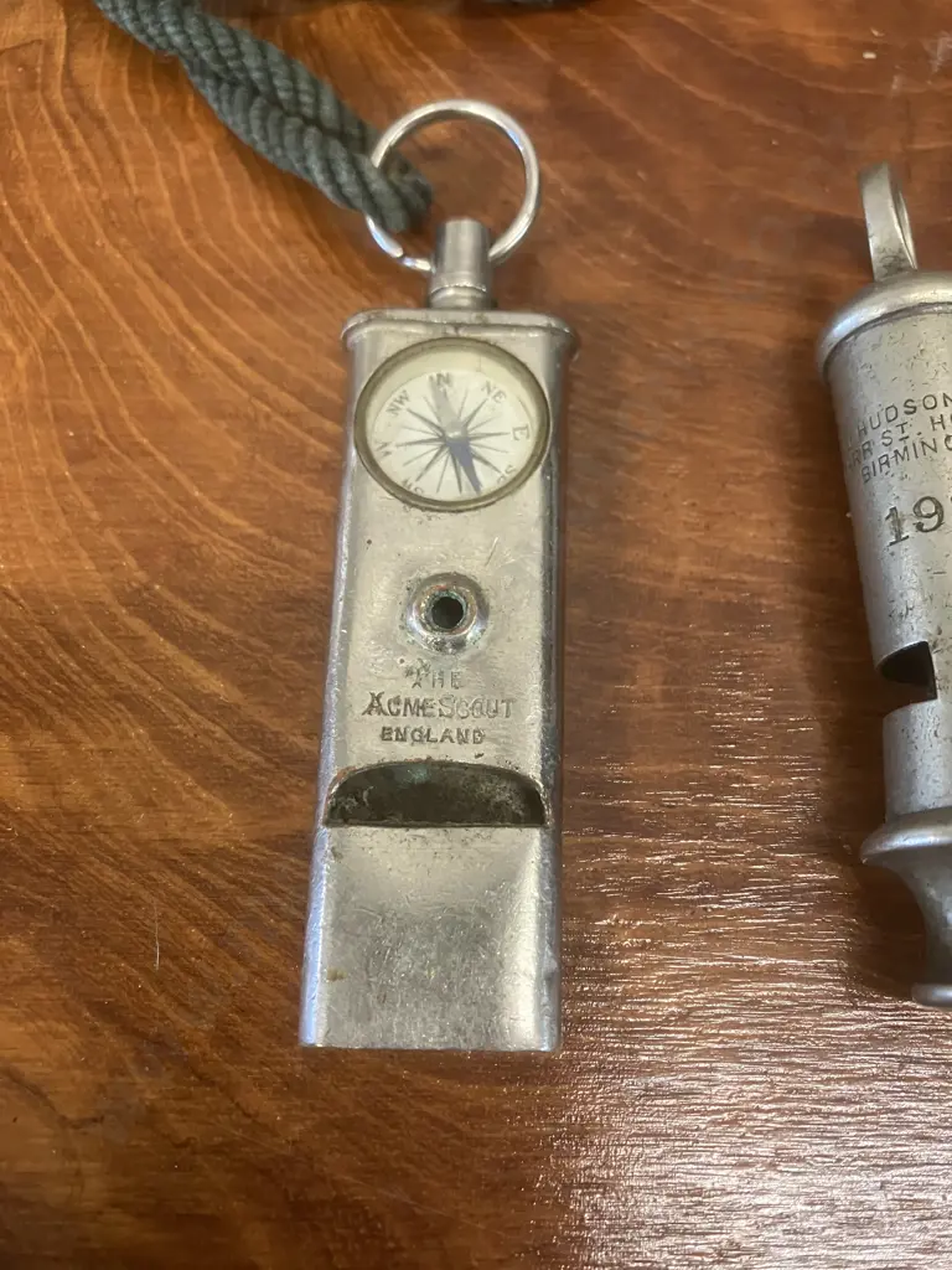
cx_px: 476
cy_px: 635
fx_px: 1027
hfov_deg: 49.7
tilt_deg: -70.0
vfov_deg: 63.4
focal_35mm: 28
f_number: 1.8
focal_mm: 3.99
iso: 250
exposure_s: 1/33
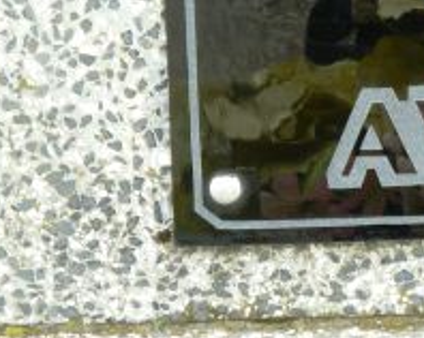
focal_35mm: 464
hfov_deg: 4.2
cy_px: -39
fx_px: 5817
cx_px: 623
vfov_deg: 3.3
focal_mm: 24.1
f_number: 4.5
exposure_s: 1/60
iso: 100
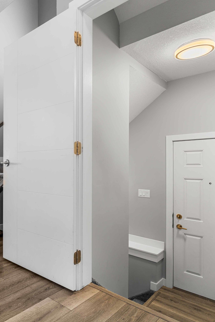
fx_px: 233
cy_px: 161
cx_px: 25
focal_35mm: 26
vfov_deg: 69.4
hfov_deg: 45.3
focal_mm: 17
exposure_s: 1/1.67
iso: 100
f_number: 8
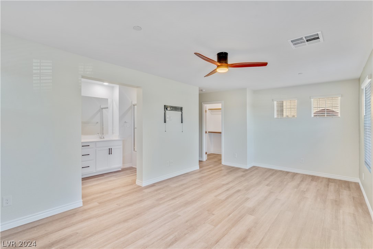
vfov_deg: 70.4
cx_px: 186
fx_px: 176
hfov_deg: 93.3
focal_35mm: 17
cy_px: 124
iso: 250
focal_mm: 17
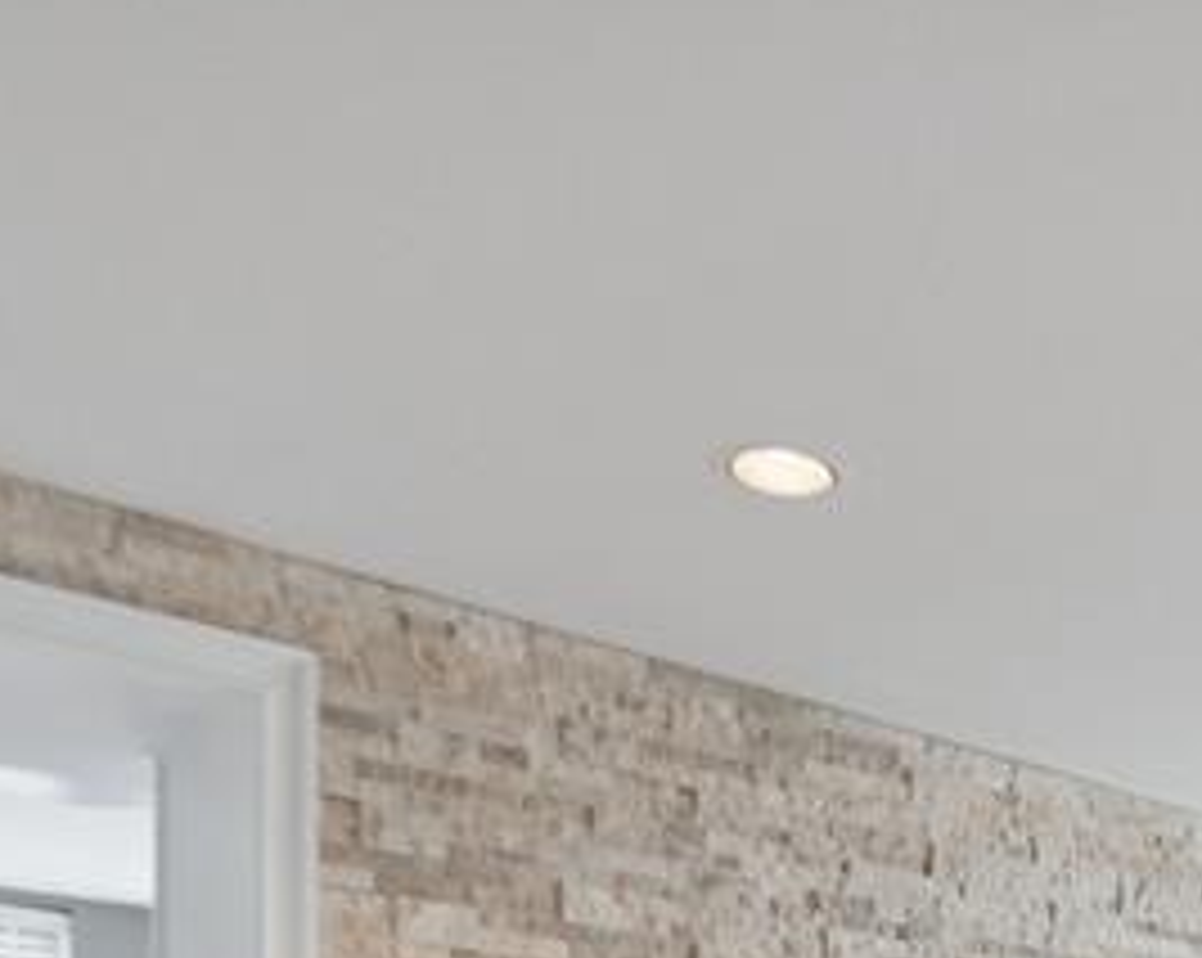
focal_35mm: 54
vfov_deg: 23.2
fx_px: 1919
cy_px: 1399
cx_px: 1351
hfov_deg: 30.7
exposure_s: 1/60
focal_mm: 10
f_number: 7.1
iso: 800
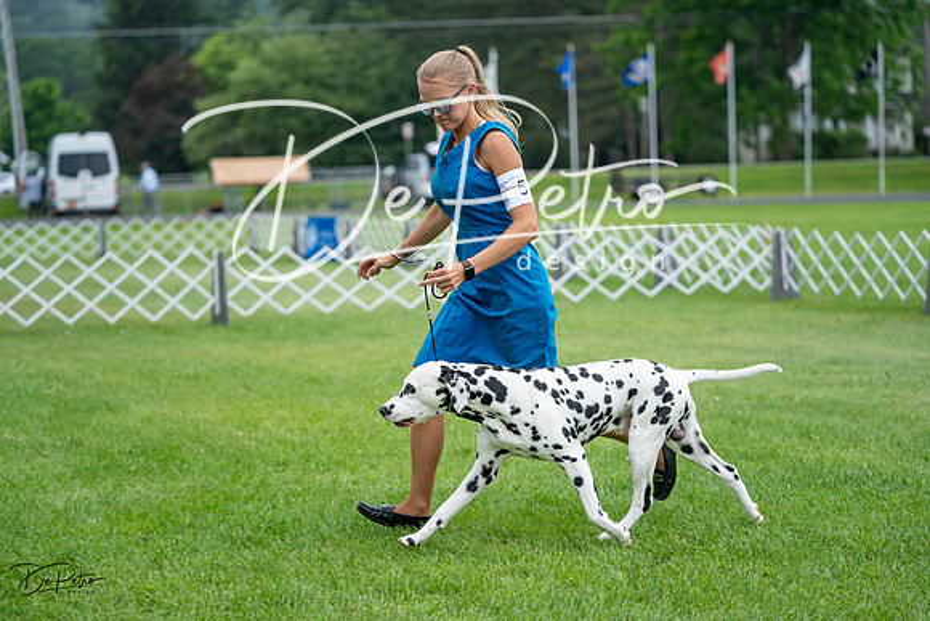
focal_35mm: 88
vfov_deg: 15.5
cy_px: 310
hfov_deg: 23.1
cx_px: 465
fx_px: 2274
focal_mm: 88
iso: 100
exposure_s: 1/500
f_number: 2.8
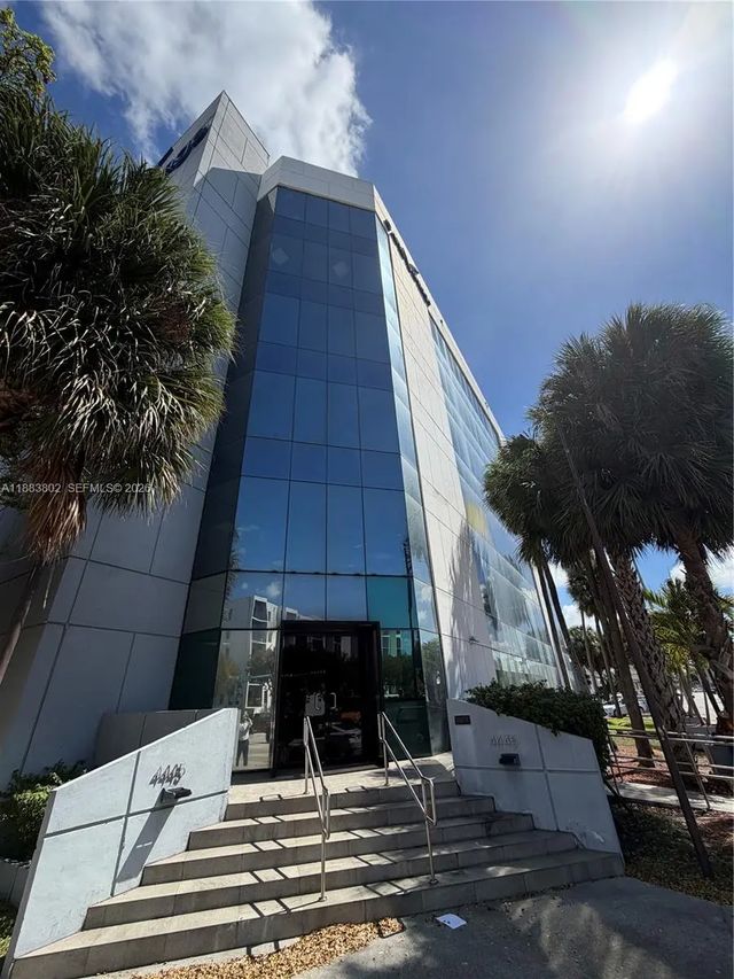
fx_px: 396
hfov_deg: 85.7
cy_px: 490
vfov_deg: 102.1
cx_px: 367
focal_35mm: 14
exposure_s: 1/1125
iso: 25
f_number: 2.2
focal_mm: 2.22
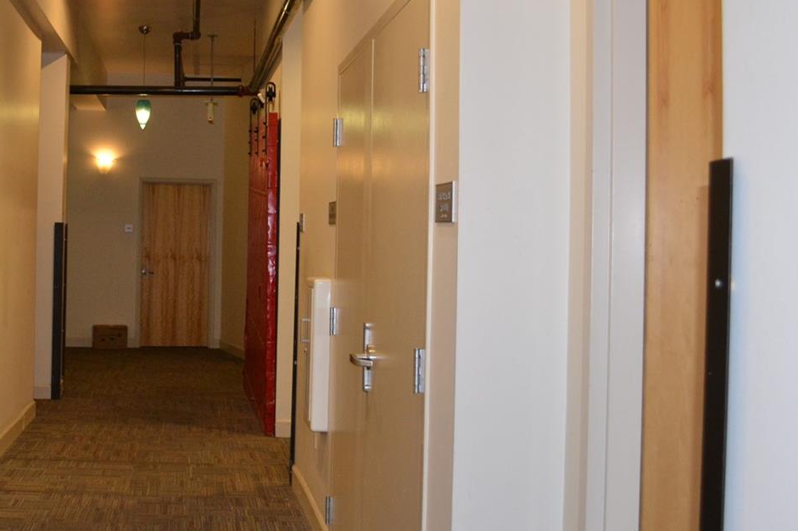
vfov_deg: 26.4
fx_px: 1130
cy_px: 205
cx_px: 187
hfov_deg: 37.8
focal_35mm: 51
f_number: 3.8
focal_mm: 20
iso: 1000
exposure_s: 1/60
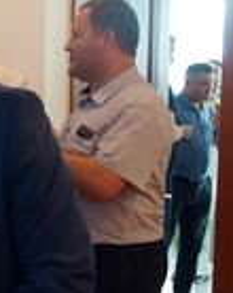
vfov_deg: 13.2
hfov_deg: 9.7
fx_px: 1235
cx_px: -290
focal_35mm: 143
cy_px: 322
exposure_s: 1/60
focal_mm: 20
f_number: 4
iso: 1000
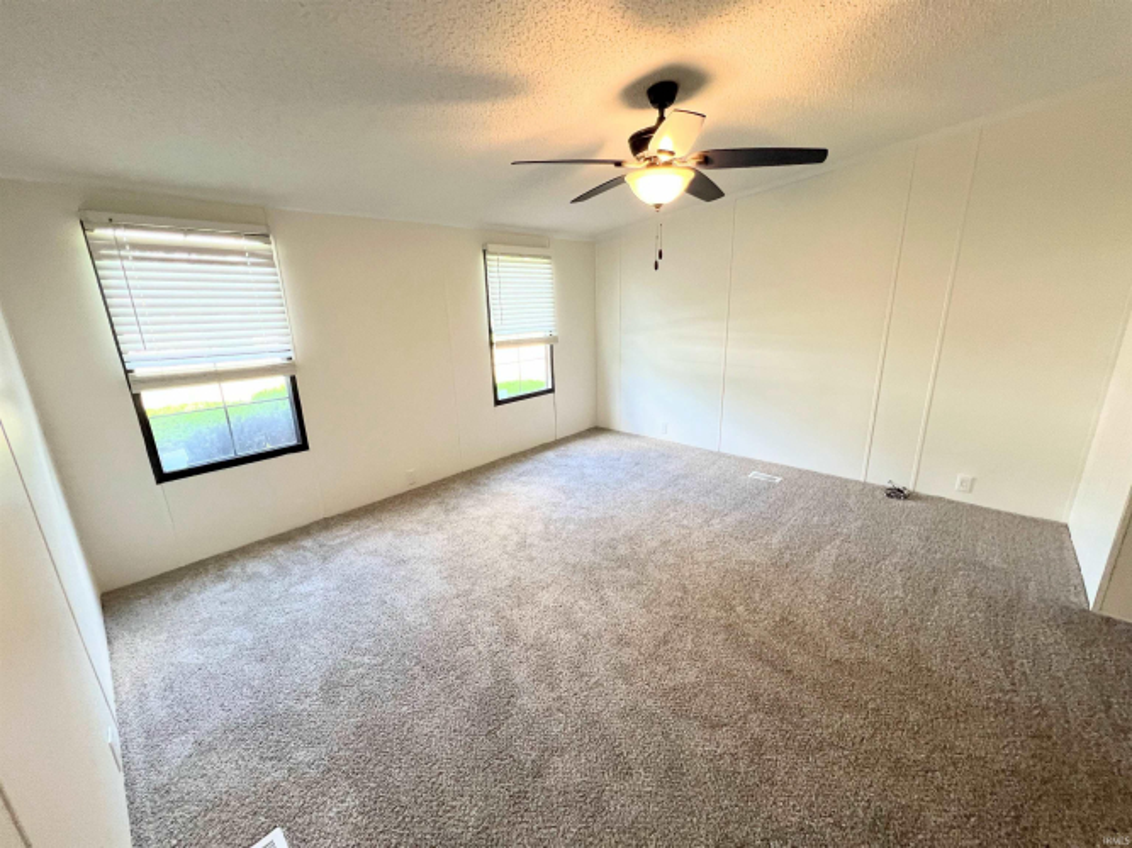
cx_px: 566
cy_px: 424
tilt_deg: -15.3
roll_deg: +1.0
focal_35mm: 13
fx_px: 425
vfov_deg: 89.9
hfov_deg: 106.2
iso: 200
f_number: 1.8
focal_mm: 1.57
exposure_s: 1/120
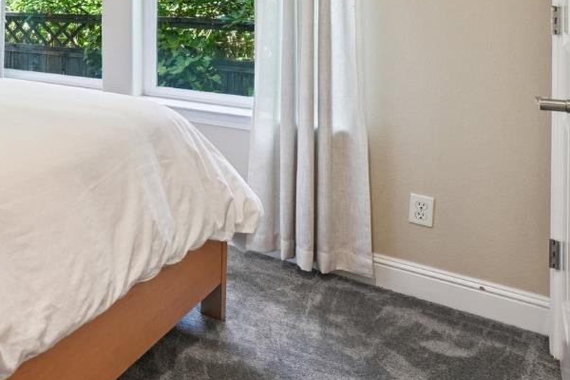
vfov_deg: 34.2
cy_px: -8
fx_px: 554
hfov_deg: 39.2
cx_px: -117
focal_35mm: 35
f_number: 8
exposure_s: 1/15
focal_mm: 14
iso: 640
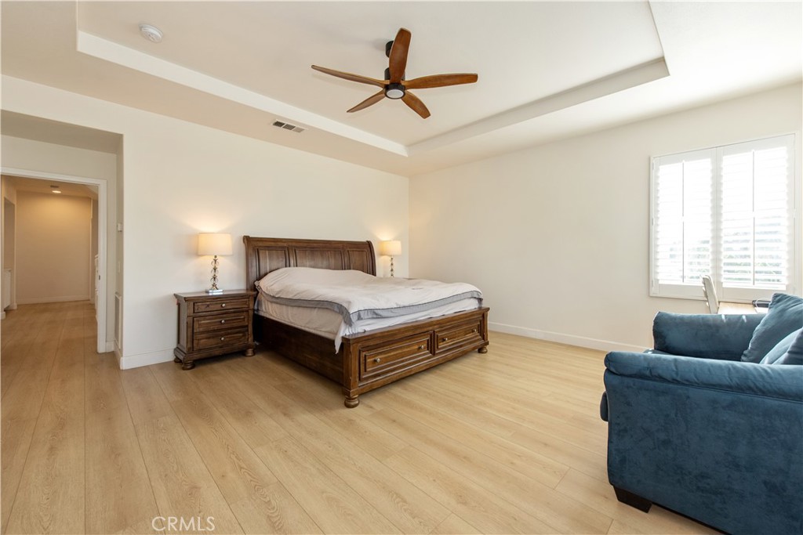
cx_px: 402
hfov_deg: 104.2
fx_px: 312
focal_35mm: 14
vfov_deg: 81.2
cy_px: 268
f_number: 5.6
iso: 500
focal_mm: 14
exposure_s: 1/125
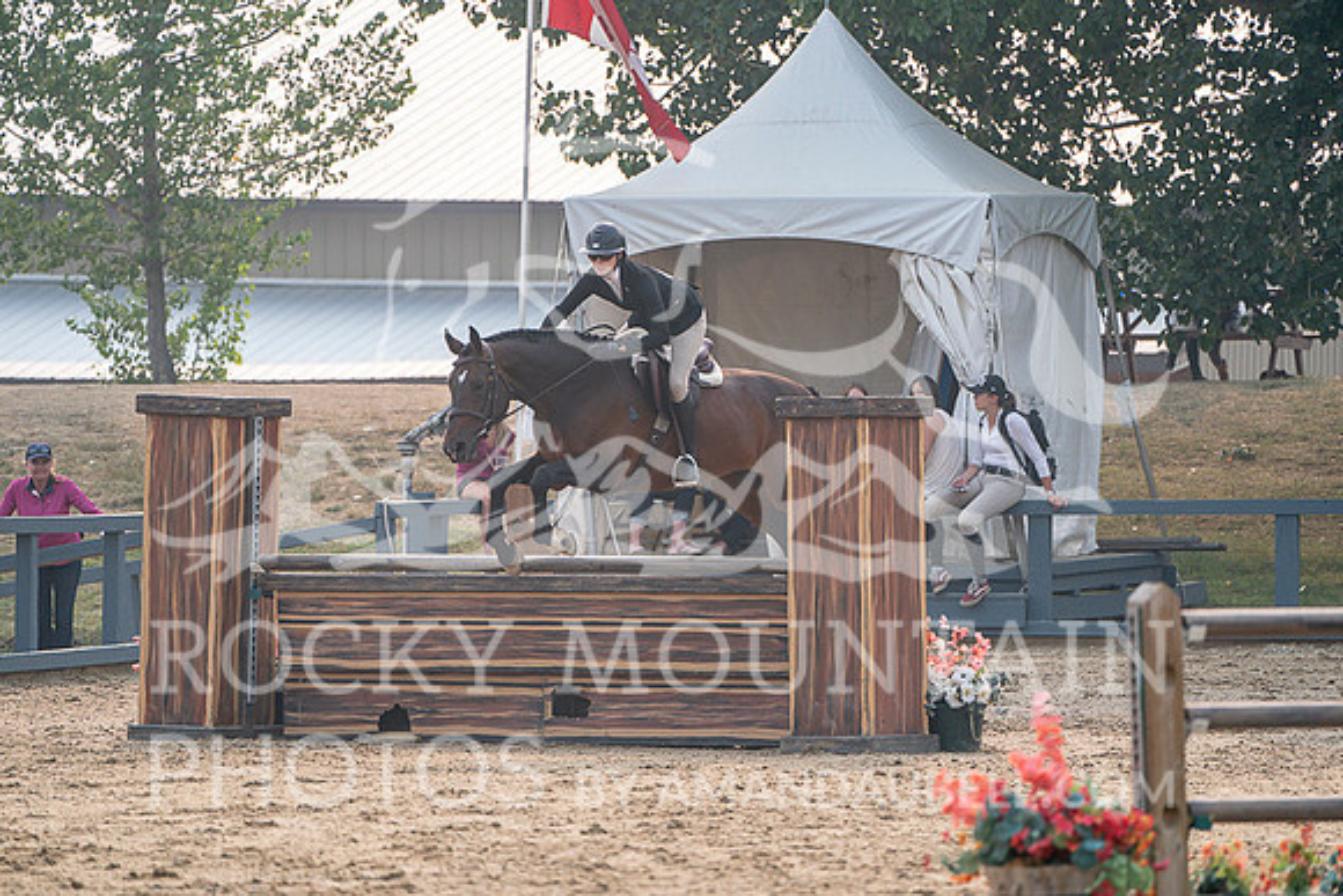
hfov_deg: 5.2
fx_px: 14925
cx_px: 672
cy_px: 448
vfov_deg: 3.4
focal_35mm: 400
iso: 500
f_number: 5.6
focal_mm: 400
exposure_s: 1/1000
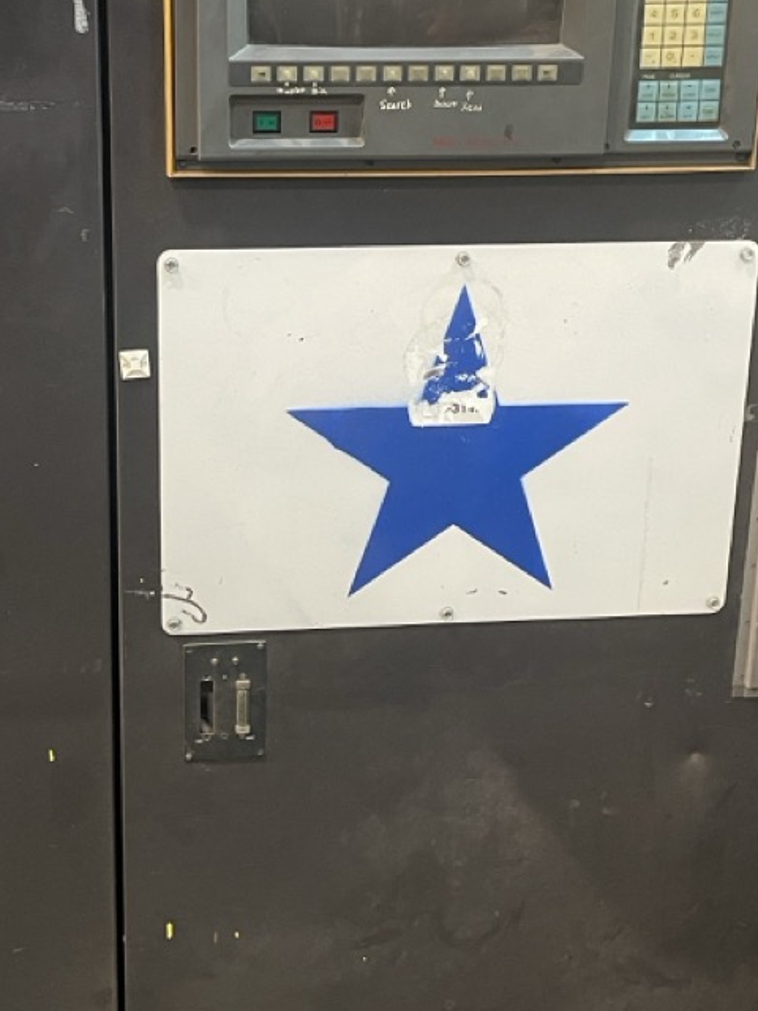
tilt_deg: -15.8
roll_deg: -0.4
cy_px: 332
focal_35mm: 52
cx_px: 289
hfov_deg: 27.9
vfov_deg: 36.4
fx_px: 1518
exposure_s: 1/40
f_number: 1.6
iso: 500
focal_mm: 4.2
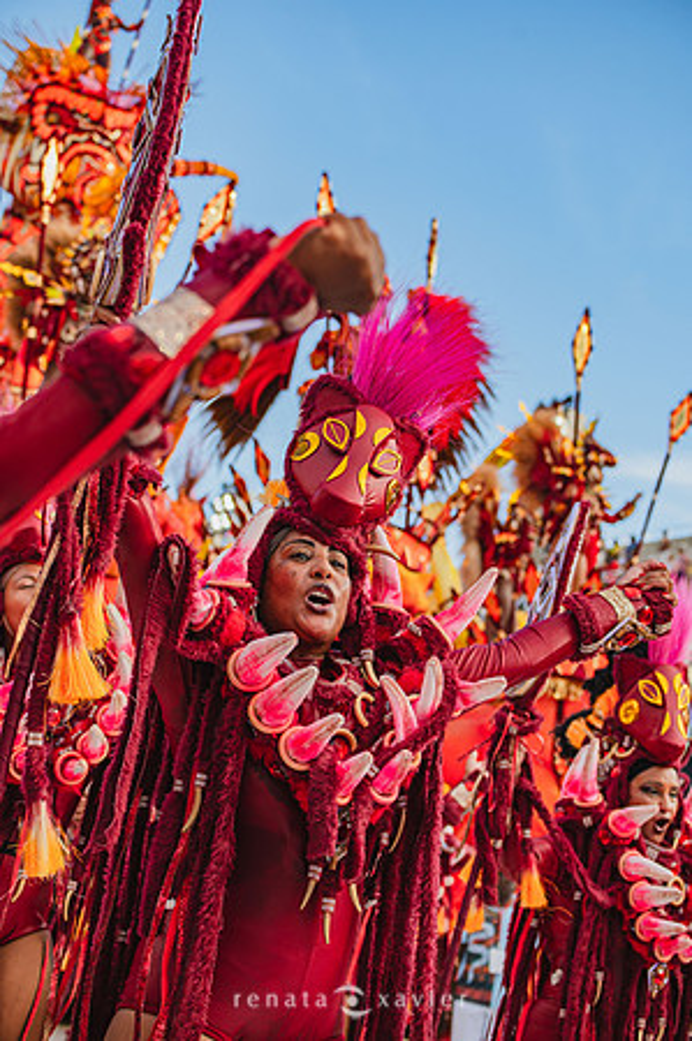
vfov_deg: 28.9
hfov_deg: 19.4
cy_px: 520
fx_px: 2023
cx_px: 346
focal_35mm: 70
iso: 640
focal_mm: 70
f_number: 5.6
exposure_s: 1/1600
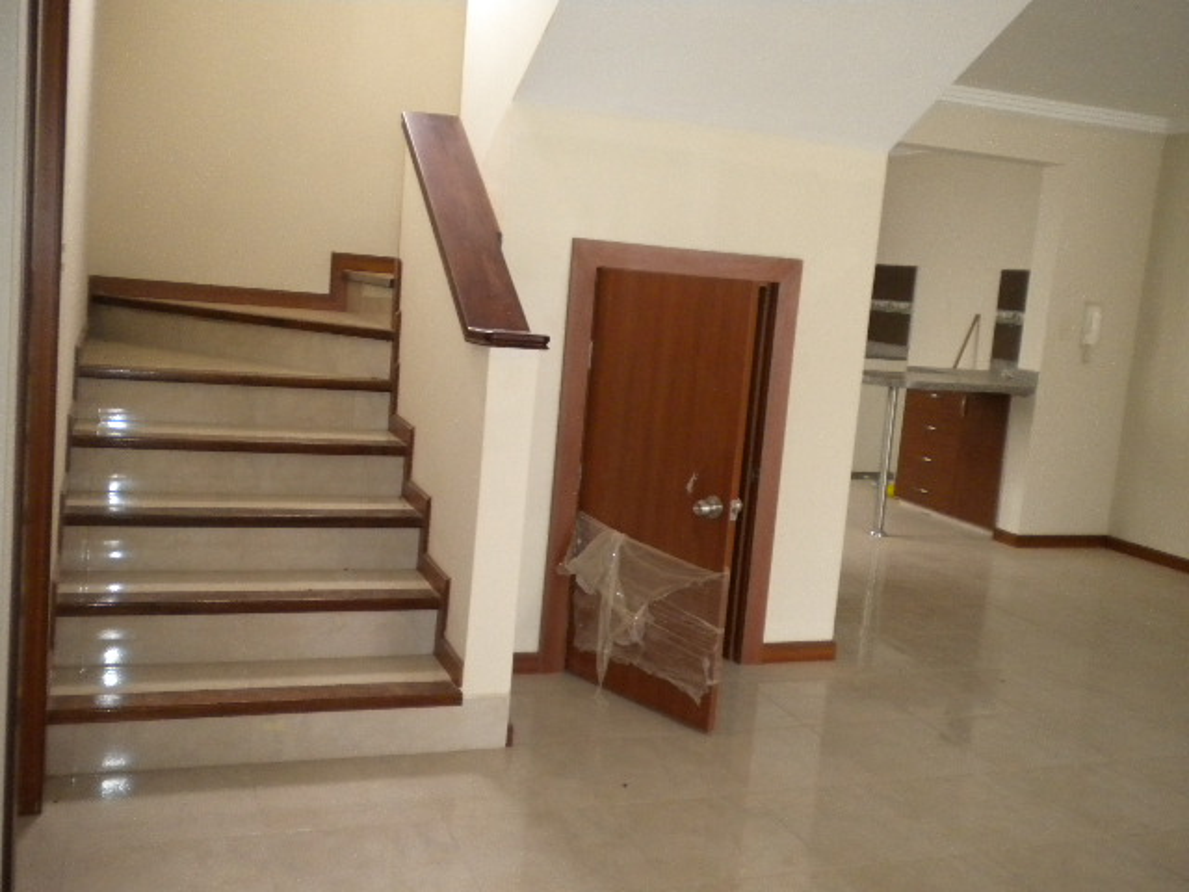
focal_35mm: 35
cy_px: 446
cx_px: 594
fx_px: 1202
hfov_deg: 52.6
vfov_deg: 40.7
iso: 400
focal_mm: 6.3
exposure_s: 1/48.4
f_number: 3.1
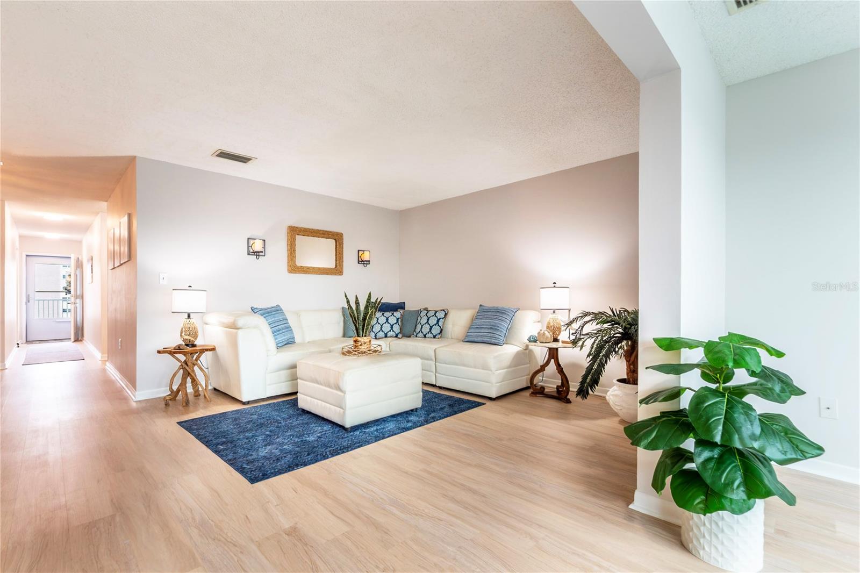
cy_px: 286
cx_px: 430
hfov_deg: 100.4
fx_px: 358
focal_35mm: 15
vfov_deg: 77.3
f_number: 11
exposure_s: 1/15
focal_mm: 10
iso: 180
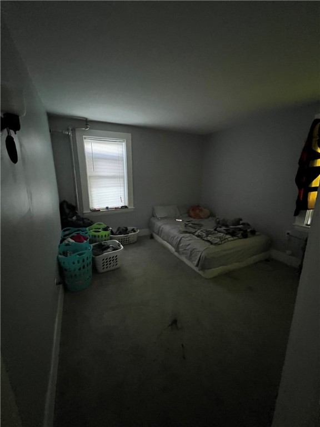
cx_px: 160
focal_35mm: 13
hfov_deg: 89.9
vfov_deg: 106.2
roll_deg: -1.0
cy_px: 214
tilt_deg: -13.5
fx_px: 160
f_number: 1.8
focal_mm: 1.57
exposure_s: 1/30
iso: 1250
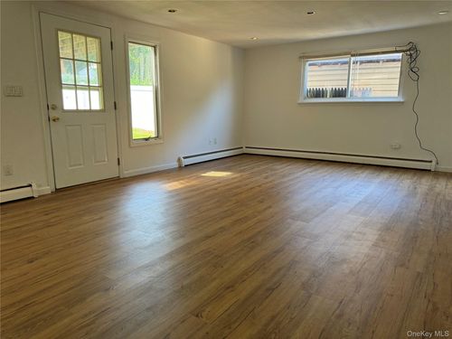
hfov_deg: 71.6
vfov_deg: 56.8
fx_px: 313
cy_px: 170
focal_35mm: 24
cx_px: 226
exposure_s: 1/120
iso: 200
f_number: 1.78
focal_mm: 6.76
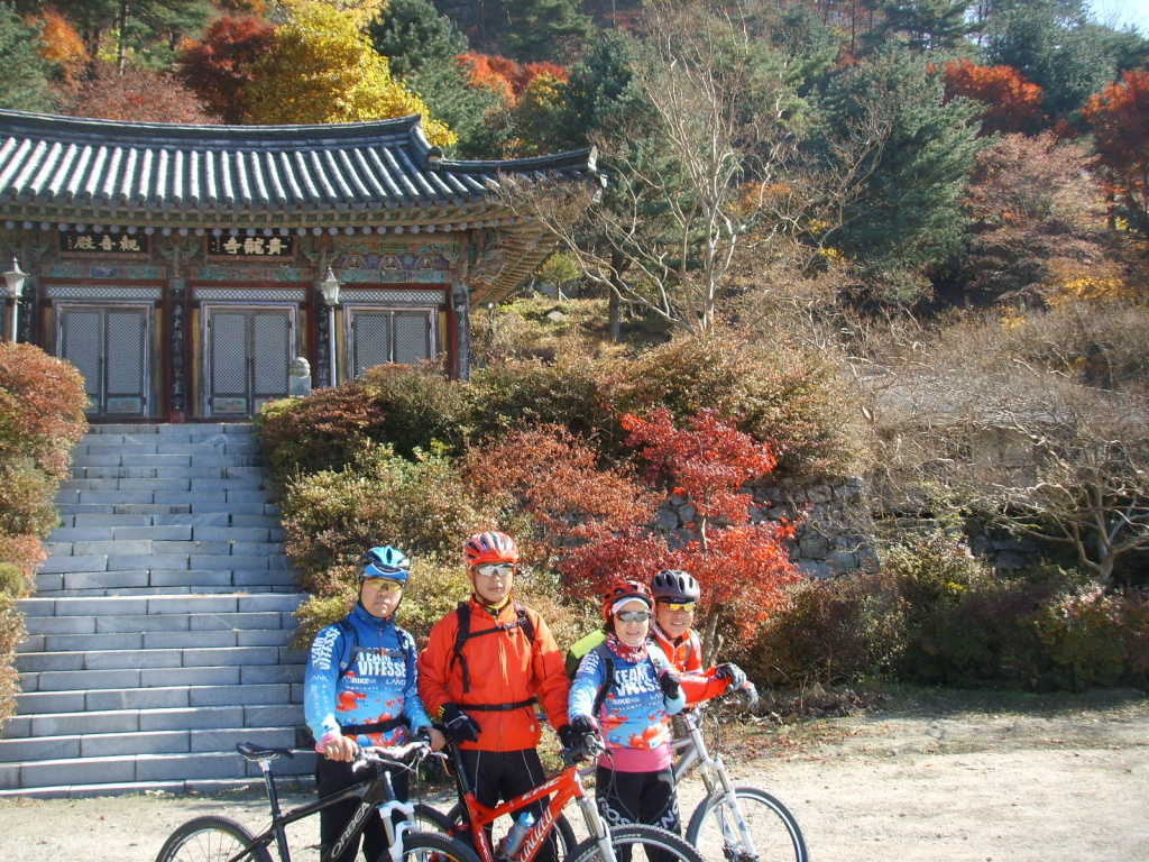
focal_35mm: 39
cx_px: 574
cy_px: 431
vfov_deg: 36.8
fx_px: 1295
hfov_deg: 47.9
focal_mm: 6.6
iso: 50
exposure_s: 1/180
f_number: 3.5
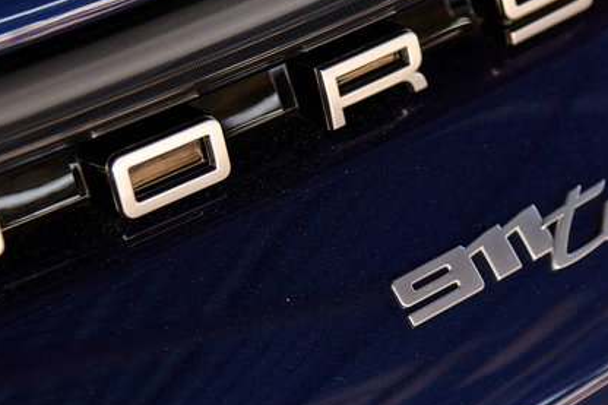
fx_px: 2161
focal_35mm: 128
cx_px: 484
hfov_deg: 15.9
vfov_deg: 10.7
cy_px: 219
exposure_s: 1/200
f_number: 2.8
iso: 160
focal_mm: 52
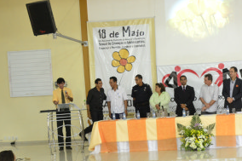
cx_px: 189
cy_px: 118
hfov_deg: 33.6
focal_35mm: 58
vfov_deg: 23.2
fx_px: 390
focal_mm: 22
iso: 1600
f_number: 4.5
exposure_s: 1/60
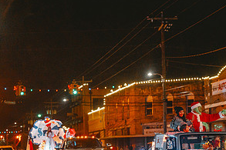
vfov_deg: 13.7
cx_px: 180
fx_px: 621
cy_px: 126
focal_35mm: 99
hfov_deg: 20.4
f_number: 2
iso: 5000
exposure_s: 1/500
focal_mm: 50
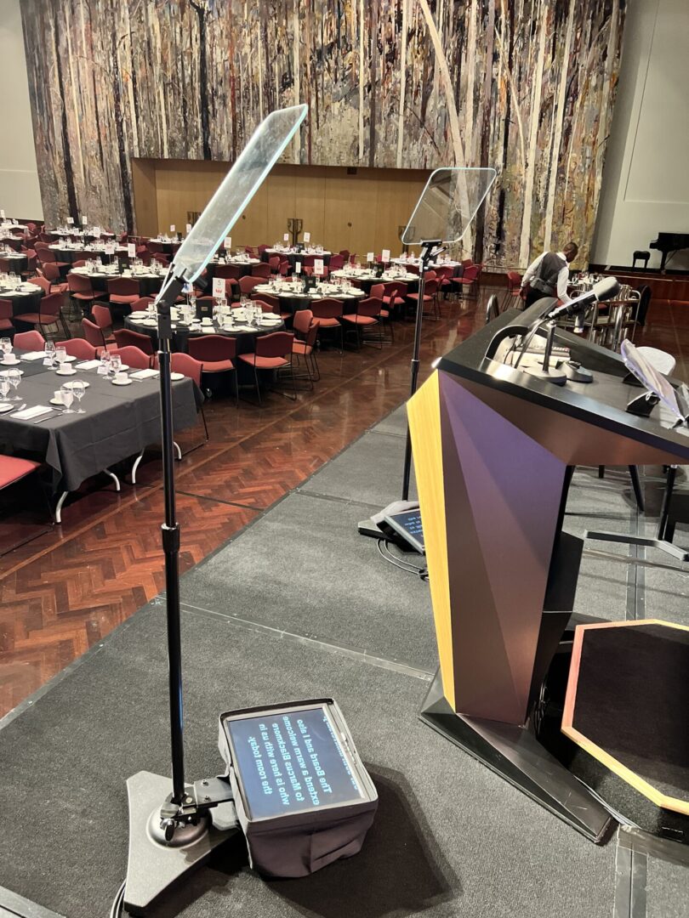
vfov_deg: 67.3
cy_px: 459
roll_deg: -3.2
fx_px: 690
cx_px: 344
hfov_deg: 53.1
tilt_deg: -20.3
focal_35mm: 26
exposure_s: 1/50
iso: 500
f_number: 1.5
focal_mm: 5.7
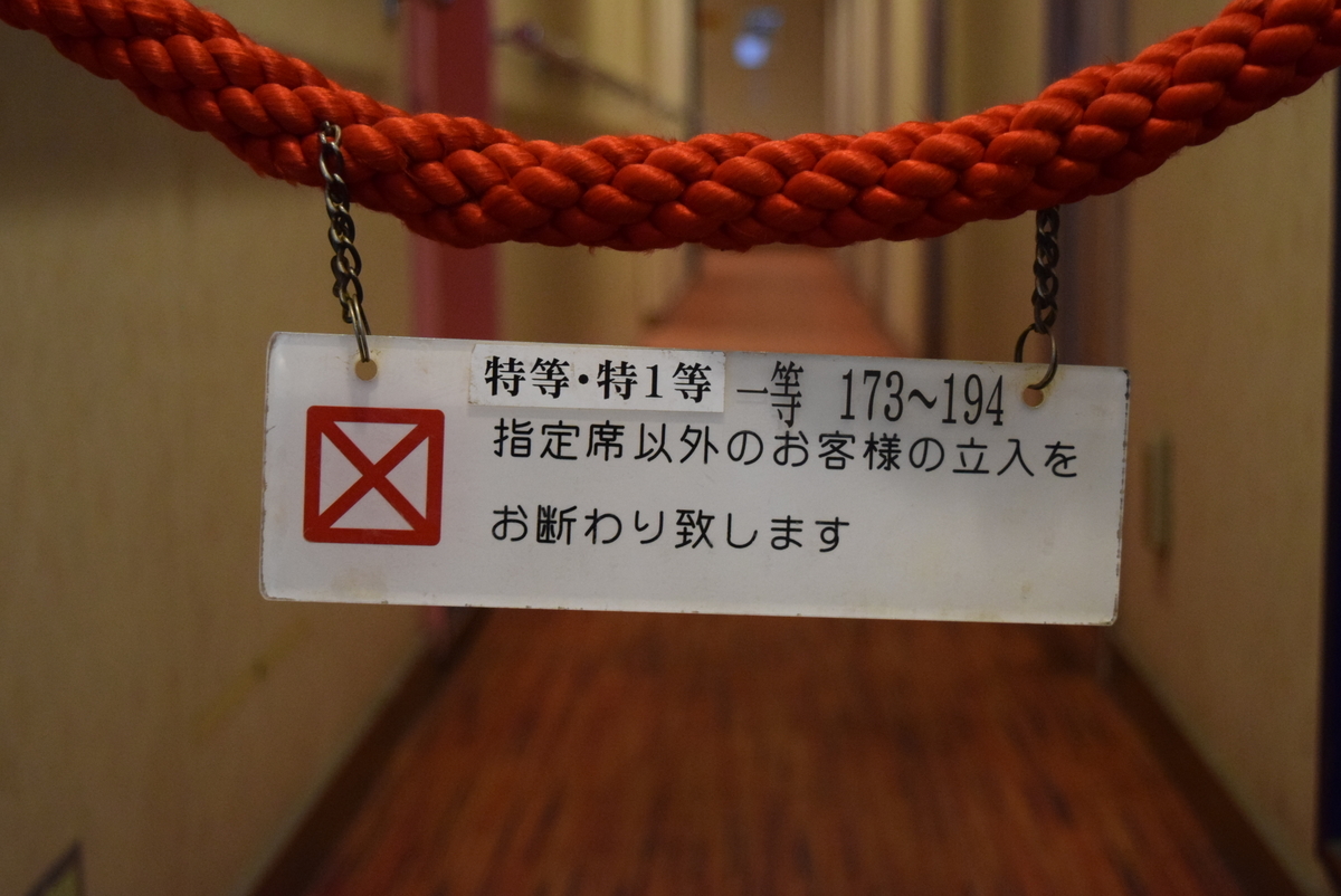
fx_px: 2237
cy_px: 448
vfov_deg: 22.7
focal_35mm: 60
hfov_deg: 33.4
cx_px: 670
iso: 3600
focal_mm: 40
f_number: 5
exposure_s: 1/60
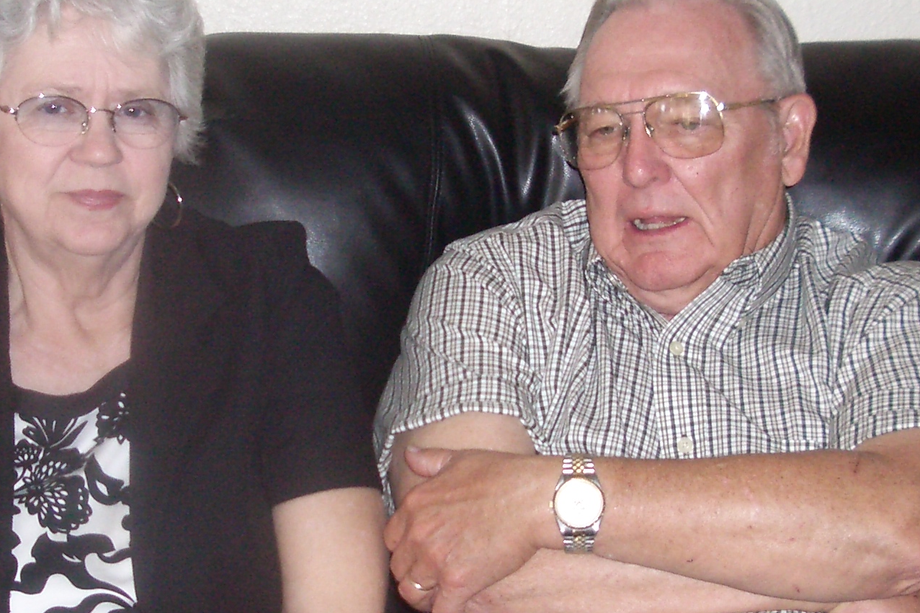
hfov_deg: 27.7
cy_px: 343
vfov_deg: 18.7
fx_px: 1865
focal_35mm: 73
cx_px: 405
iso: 200
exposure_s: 1/60
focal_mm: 5.8
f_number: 2.6
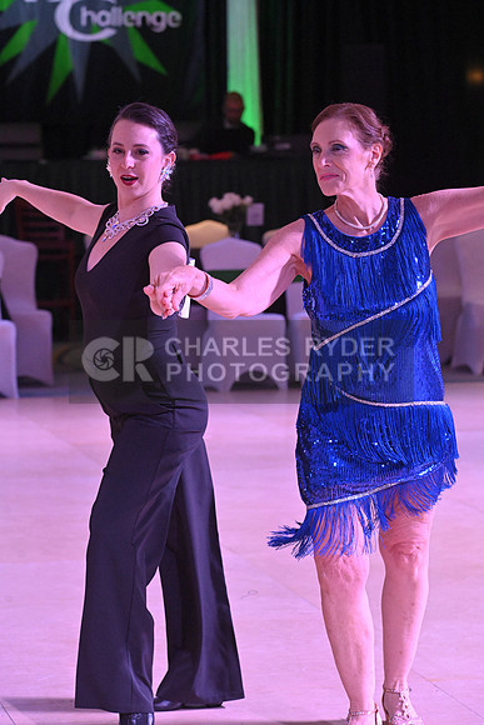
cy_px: 362
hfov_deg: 10.6
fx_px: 2620
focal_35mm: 130
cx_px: 242
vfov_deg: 15.8
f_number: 7.1
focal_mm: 130
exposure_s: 1/400
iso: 5000
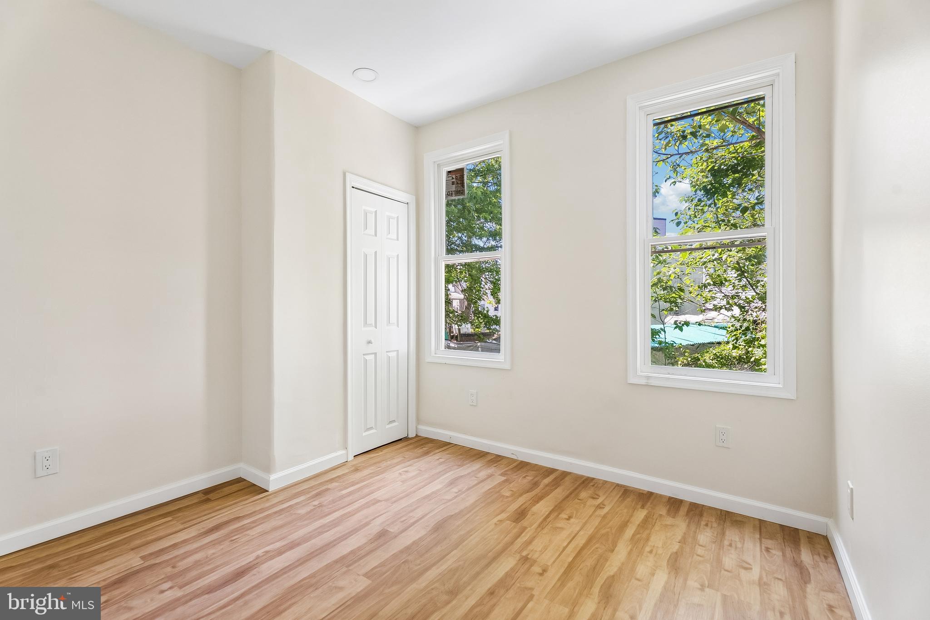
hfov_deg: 96.7
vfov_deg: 73.7
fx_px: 413
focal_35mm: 16
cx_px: 465
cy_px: 310
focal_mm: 16
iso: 400
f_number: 8
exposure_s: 1/50
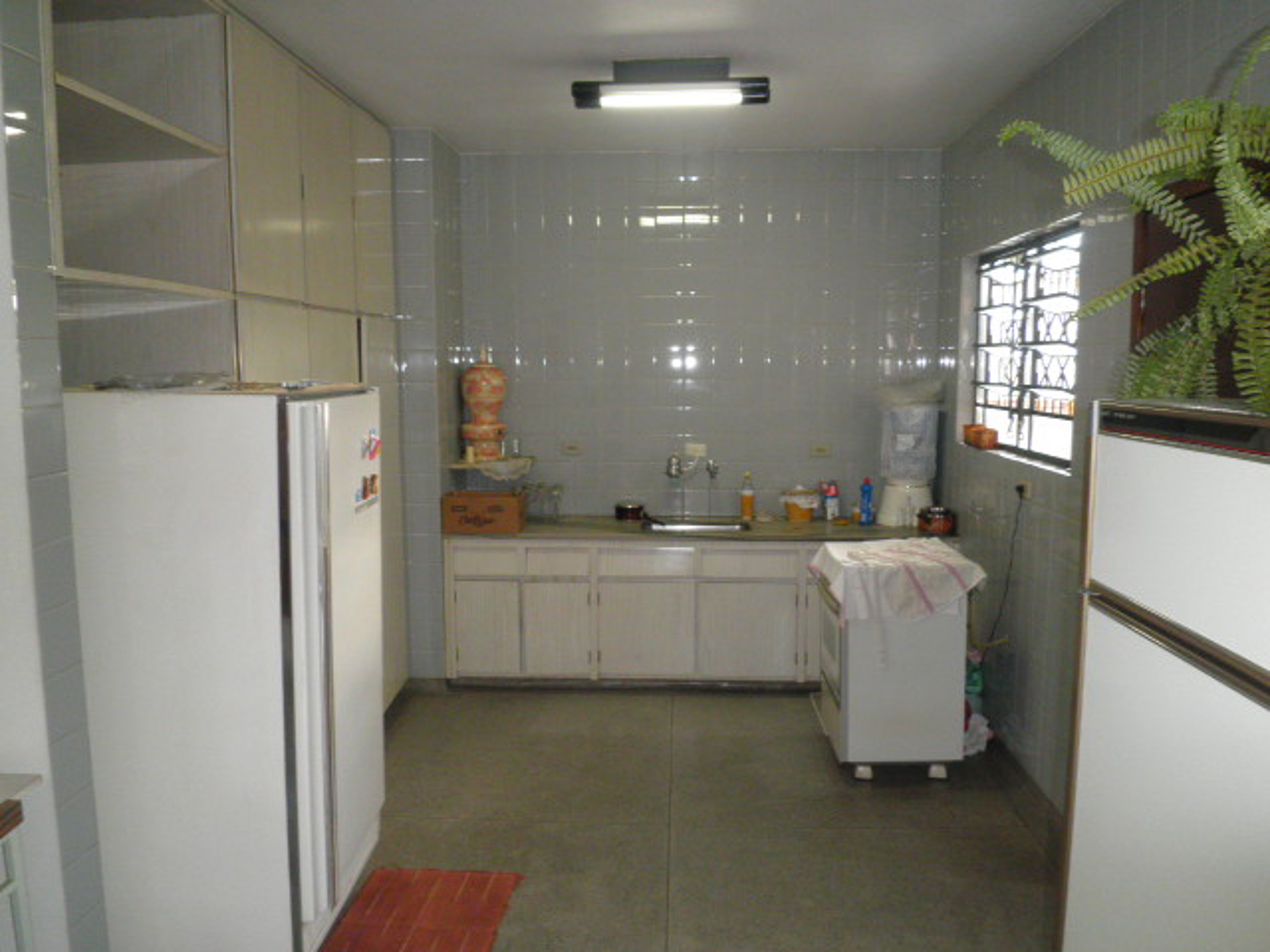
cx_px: 635
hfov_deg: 67.3
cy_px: 476
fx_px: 954
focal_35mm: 26
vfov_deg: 53.1
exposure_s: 1/30
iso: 160
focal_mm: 4.7
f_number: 2.8
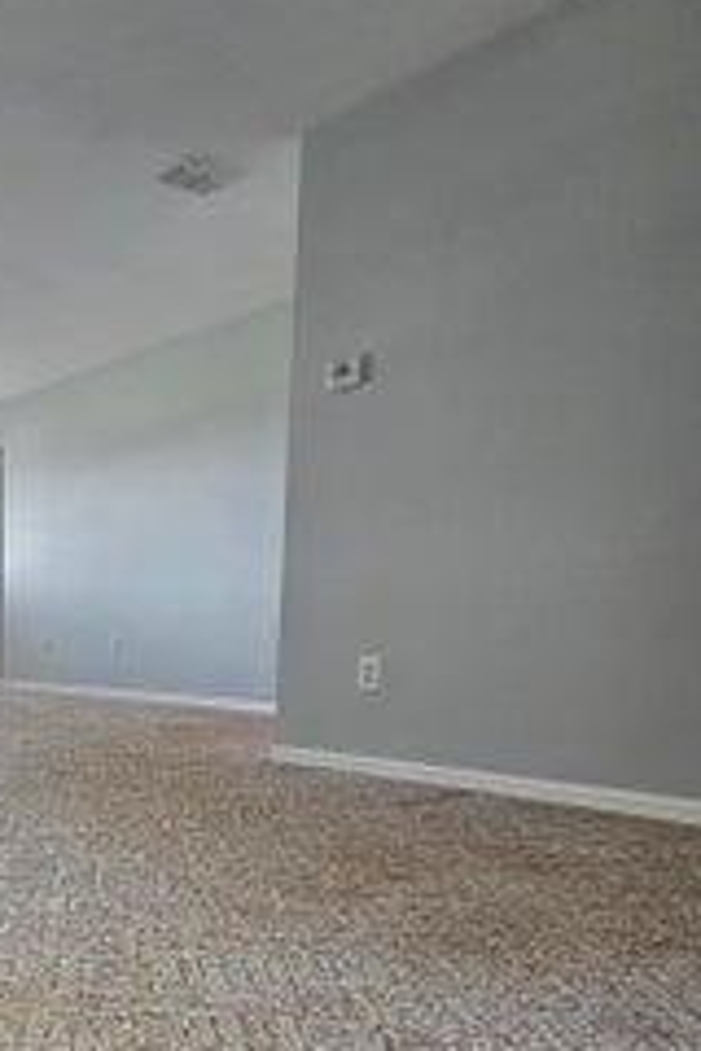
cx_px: -83
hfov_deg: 38.8
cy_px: 744
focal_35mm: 27
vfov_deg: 64.6
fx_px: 789
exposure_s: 1/60.2
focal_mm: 2.2
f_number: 2.2
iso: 125
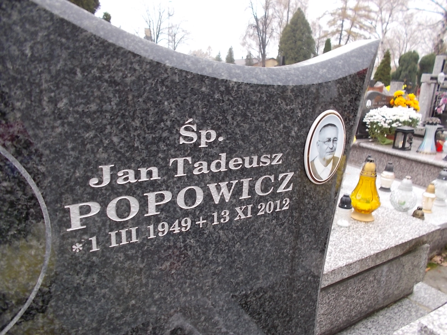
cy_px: 168
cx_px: 224
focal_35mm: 26
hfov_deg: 67.3
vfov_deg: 53.1
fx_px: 336
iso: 80
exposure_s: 1/40
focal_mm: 4.6
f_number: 3.2
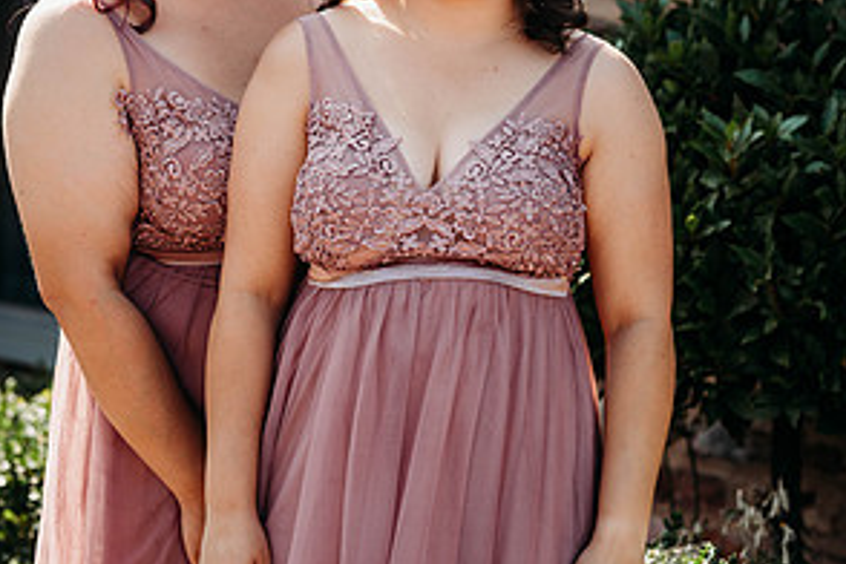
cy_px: 161
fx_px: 3055
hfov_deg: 15.8
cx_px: 424
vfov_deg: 10.5
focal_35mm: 130
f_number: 3.2
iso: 100
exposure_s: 1/400
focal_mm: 85
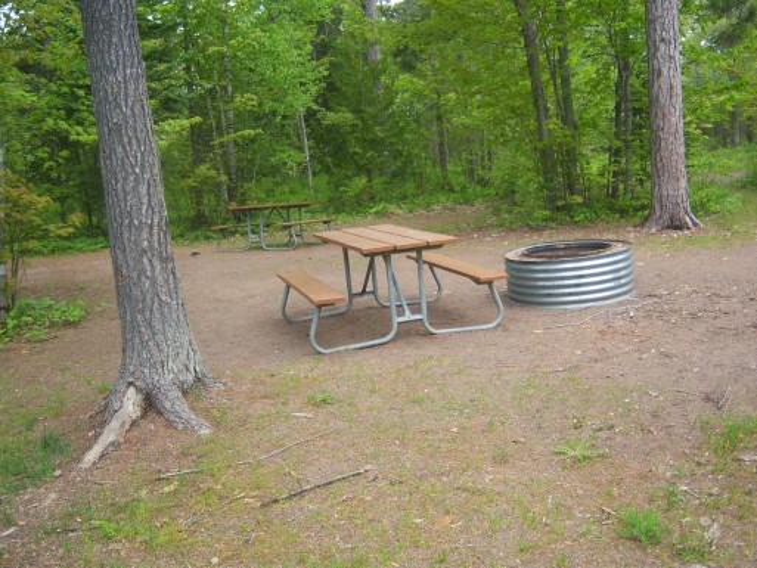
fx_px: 787
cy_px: 284
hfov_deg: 51.3
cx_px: 378
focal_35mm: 36
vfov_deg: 39.7
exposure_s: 1/320
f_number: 2.8
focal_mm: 7.5
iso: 80
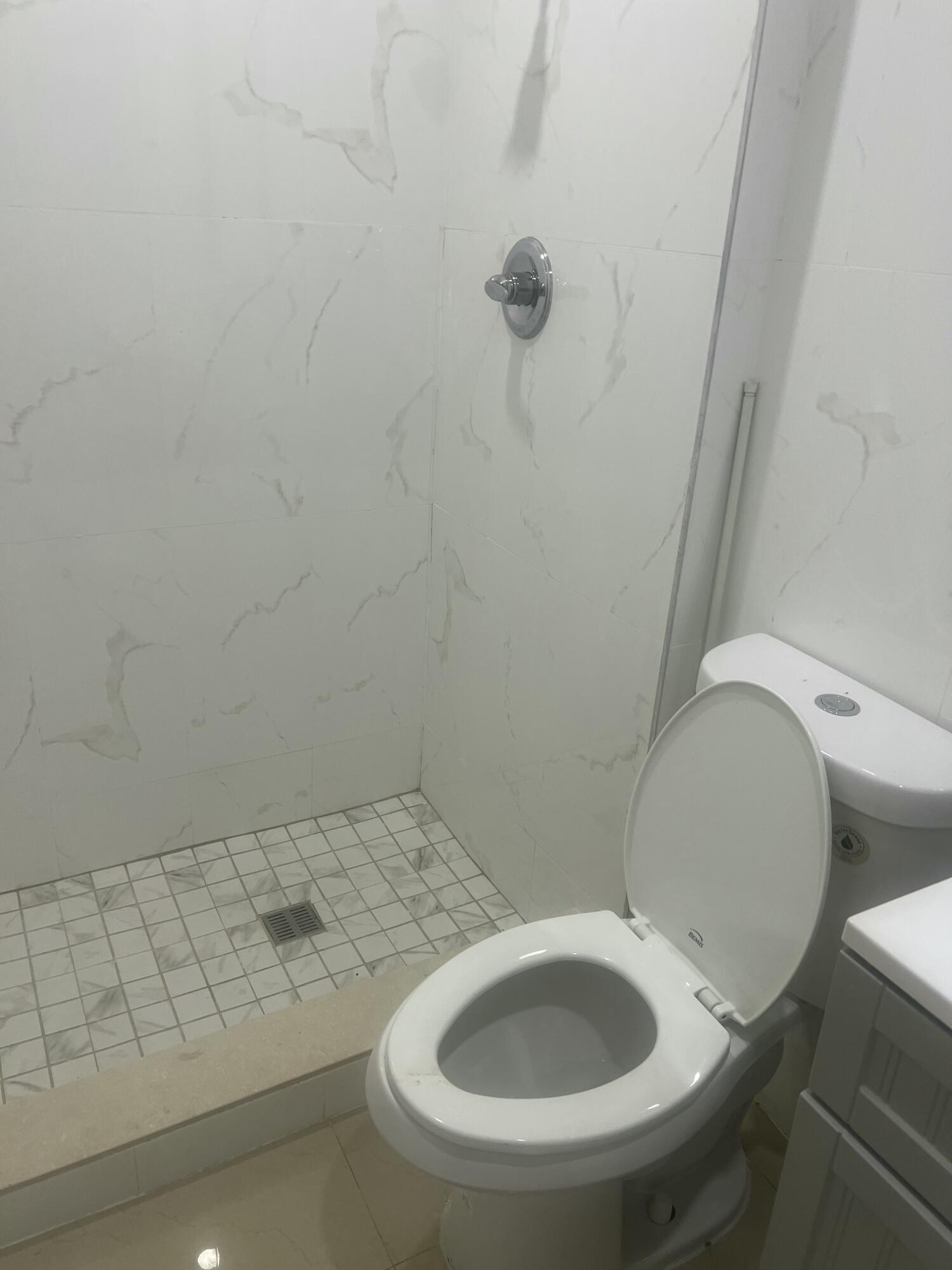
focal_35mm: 26
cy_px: 635
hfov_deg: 53.1
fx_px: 953
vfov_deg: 67.3
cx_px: 476
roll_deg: -3.4
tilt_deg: -24.3
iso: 80
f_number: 1.5
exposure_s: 1/120
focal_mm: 5.7
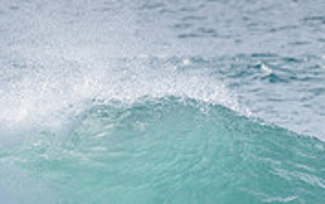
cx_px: -100
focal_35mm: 2047
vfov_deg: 0.6
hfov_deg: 1.0
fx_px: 18148
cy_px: 186
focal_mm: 500
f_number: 5.6
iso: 100
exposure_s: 1/2000
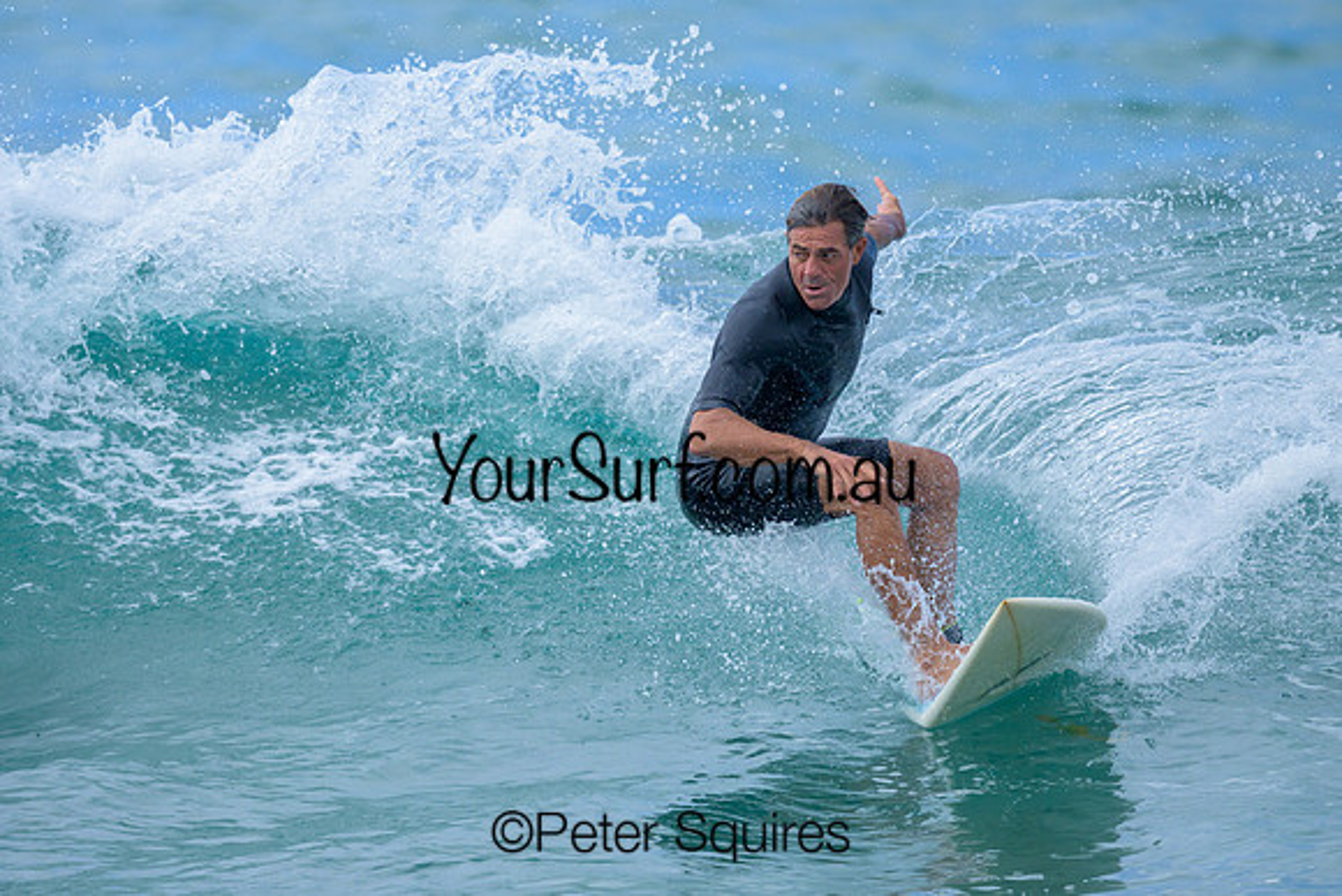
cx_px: 536
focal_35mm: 965
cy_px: 374
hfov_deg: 2.1
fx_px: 35978
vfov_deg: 1.4
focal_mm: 800
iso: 450
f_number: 6.3
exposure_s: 1/2000
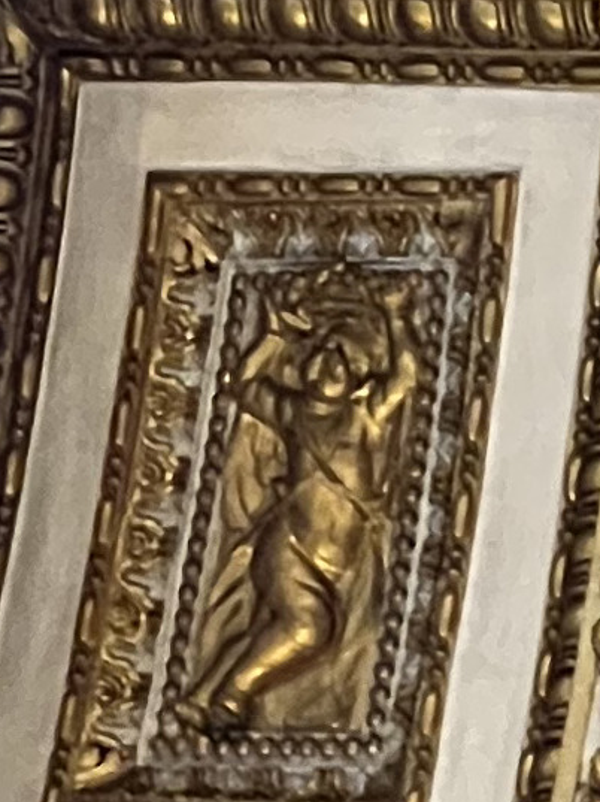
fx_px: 13281
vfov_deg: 3.4
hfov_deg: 2.6
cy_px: -778
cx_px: 1655
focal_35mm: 574
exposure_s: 1/33
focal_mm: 9
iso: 640
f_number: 2.8
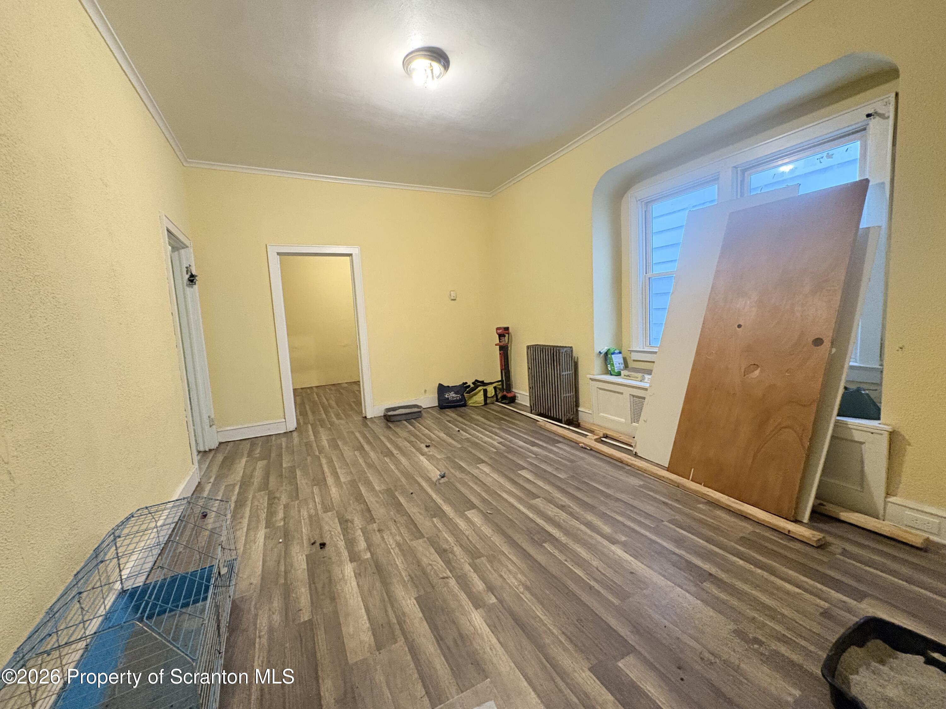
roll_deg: +3.2
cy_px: 354
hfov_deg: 102.1
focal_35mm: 14
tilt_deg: -4.8
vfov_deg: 85.7
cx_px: 473
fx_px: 383
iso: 640
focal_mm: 2.22
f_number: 2.2
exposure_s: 1/60
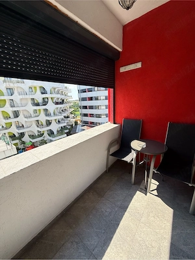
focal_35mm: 14
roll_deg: +3.1
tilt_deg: -14.7
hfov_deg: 85.7
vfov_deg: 102.1
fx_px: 105
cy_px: 130
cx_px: 98
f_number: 2.2
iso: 64
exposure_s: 1/914
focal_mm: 2.22
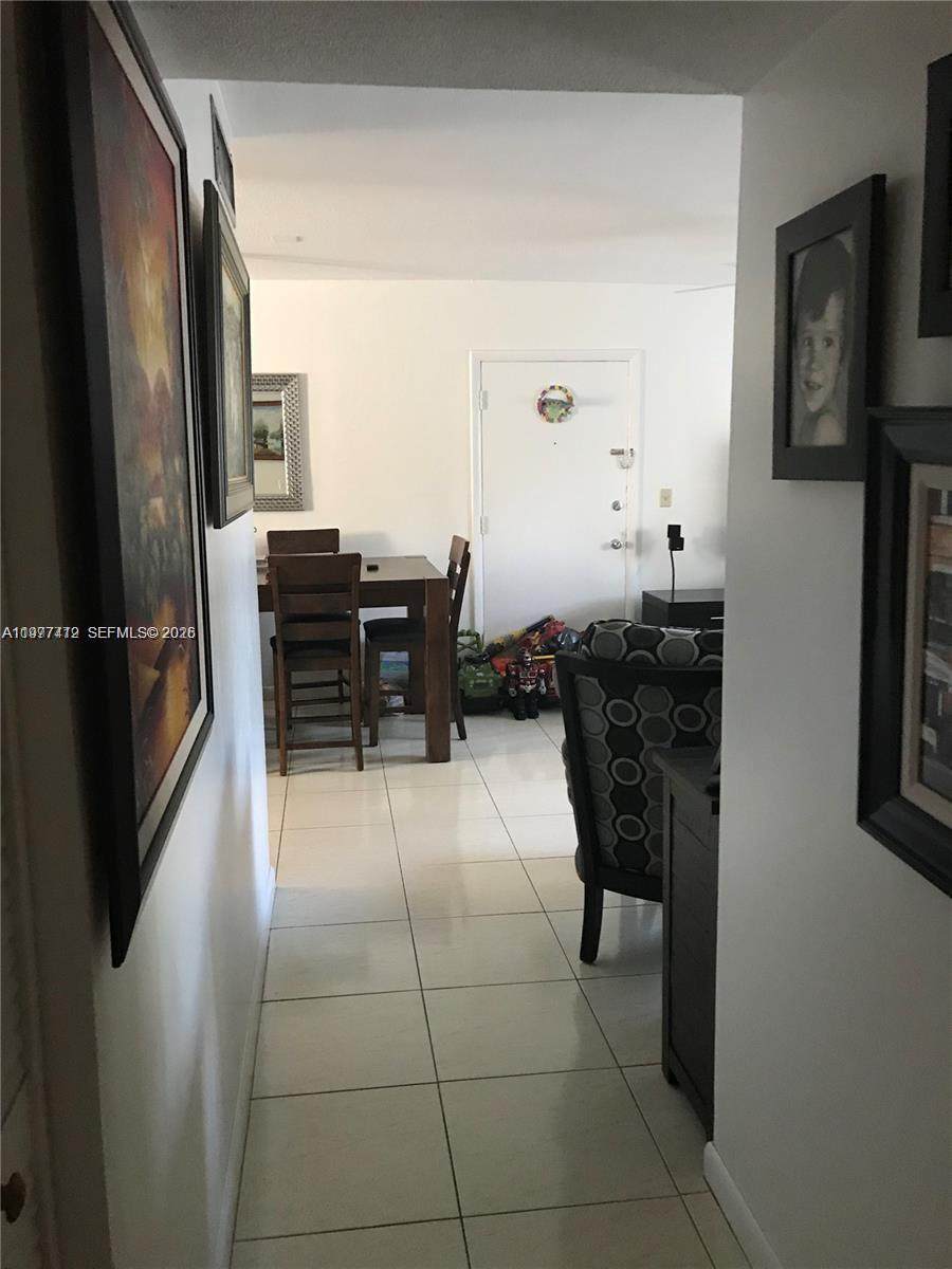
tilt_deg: -9.7
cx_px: 476
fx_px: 1027
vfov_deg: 63.4
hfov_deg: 49.7
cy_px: 634
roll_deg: +0.5
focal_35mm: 28
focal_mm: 3.99
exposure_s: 1/12
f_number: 1.8
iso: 100
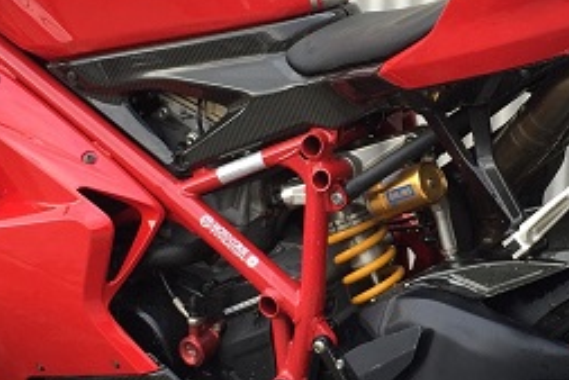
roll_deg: -2.2
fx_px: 1328
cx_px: 405
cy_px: 165
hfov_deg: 24.0
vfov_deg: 16.3
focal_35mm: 84
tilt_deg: -10.0
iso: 40
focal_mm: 4.15
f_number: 2.2
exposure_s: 1/60
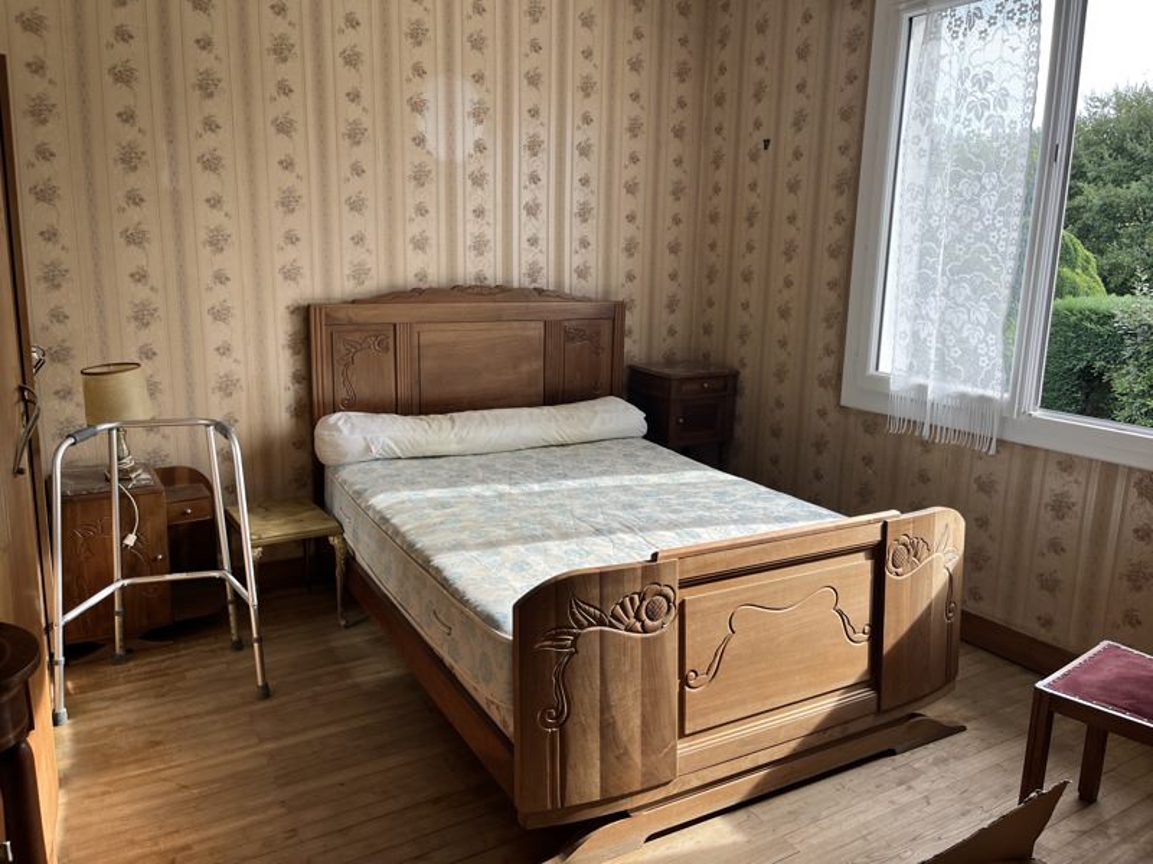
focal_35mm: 26
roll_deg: -0.8
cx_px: 576
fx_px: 866
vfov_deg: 53.1
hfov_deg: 67.3
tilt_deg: -11.1
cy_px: 432
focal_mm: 5.1
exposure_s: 1/343
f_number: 1.6
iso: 50
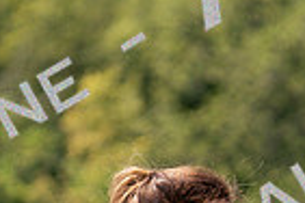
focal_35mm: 822
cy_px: 347
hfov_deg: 2.5
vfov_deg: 1.7
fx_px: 6964
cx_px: 316
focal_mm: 200
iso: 250
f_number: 5.6
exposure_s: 1/1600
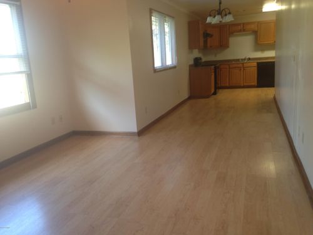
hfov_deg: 55.4
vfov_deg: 42.9
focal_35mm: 33
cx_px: 156
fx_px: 298
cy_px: 118
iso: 50
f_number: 2.4
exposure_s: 1/20
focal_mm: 4.12
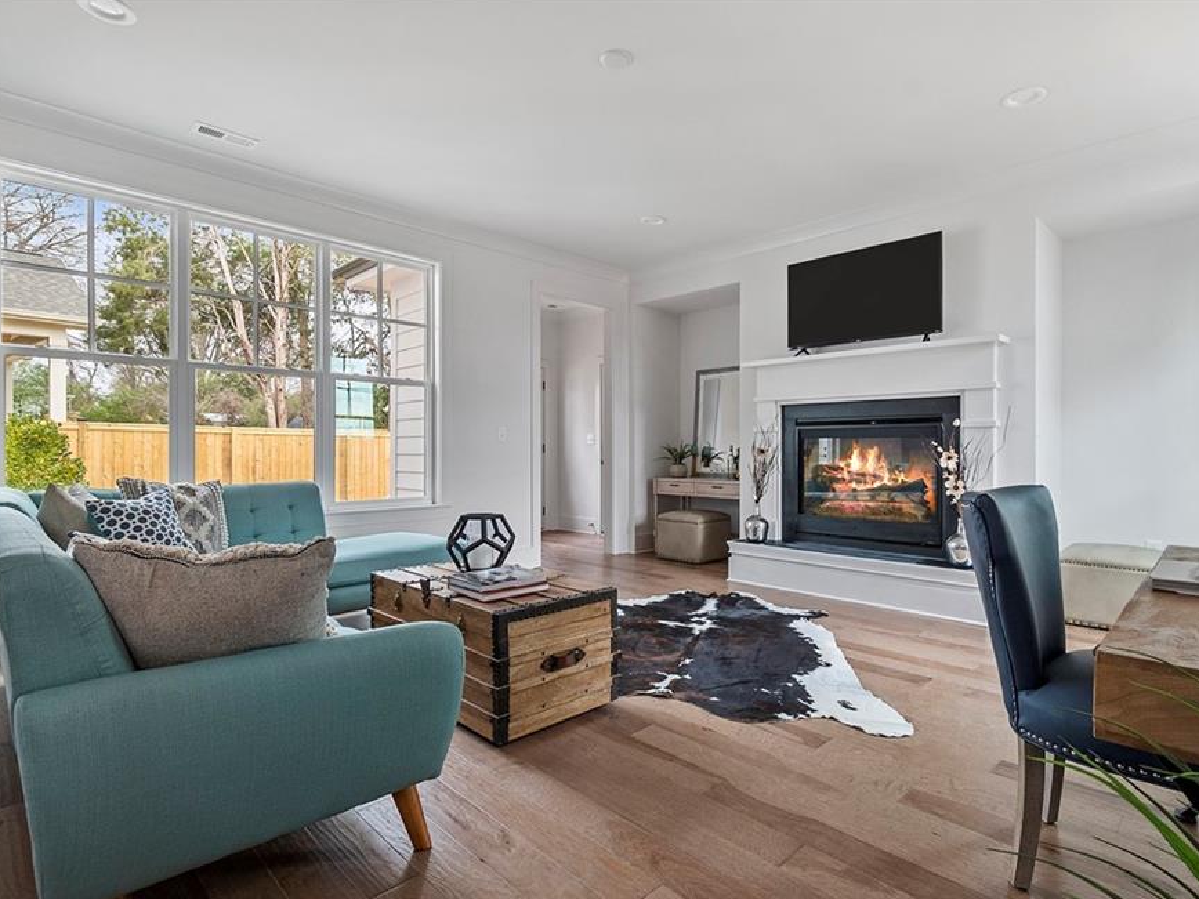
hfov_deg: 90.9
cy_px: 463
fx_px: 589
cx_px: 631
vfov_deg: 74.7
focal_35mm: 17
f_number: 8
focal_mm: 10
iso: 400
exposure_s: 1/13
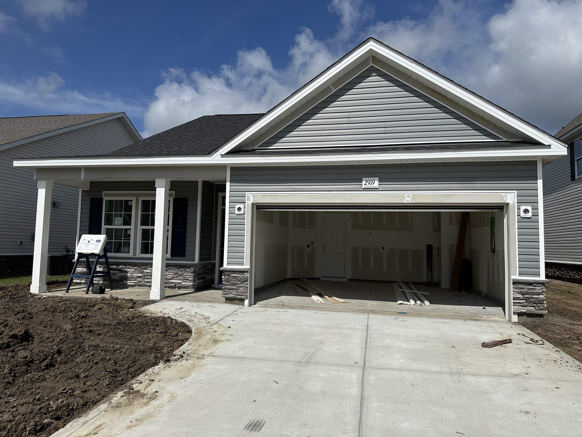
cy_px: 218
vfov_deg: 56.8
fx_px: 404
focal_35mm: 24
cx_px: 291
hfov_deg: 71.6
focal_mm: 6.86
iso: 80
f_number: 1.78
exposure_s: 1/10753
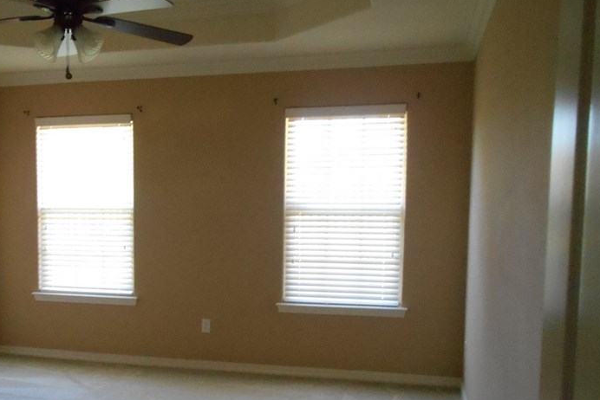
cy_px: 272
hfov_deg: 47.6
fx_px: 667
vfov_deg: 33.1
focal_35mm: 40
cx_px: 196
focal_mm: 4.6
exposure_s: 1/60
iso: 800
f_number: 3.2
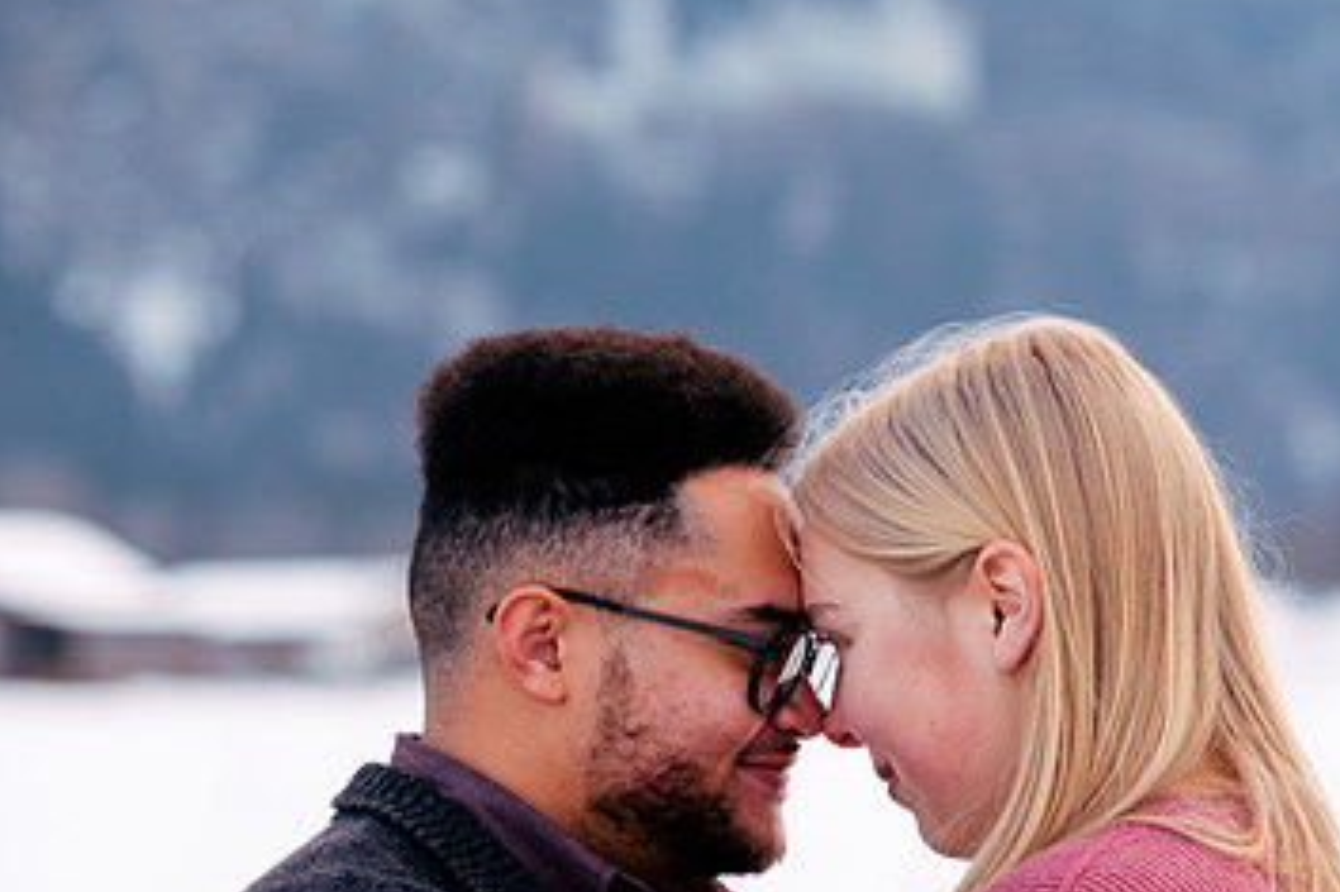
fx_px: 7329
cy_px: 573
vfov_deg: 7.0
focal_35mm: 197
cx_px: 907
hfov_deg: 10.4
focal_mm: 120
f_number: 4.5
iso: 250
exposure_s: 1/320
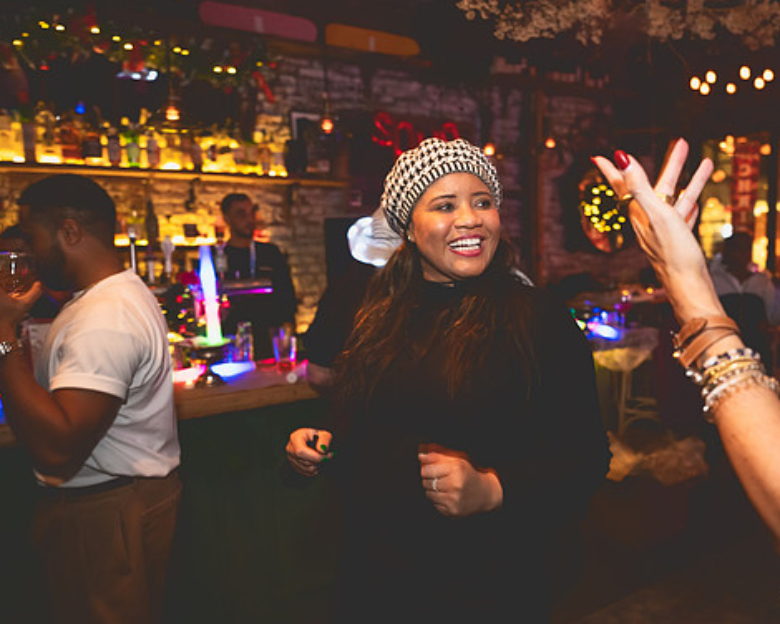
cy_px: 310
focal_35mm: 28
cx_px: 461
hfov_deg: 61.8
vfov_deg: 51.5
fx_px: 646
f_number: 2.8
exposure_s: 1/60
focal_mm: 24
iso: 3200
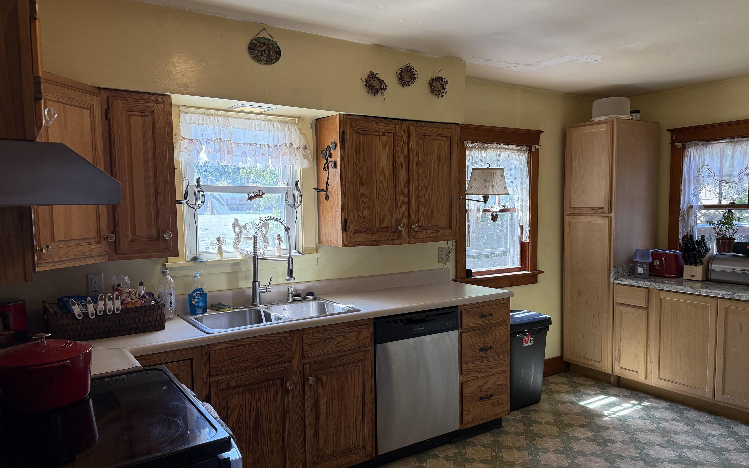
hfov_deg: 70.4
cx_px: 379
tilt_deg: -4.8
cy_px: 249
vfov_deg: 47.6
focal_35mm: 26
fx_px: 531
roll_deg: +0.9
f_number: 1.78
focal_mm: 6.76
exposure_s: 1/207
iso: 200
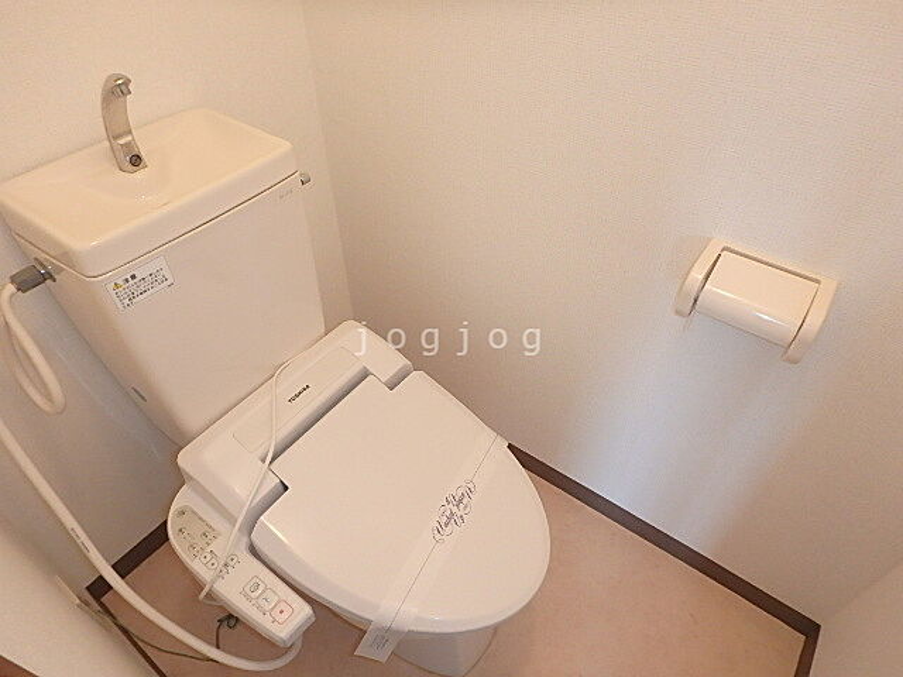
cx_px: 452
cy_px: 338
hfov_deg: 79.0
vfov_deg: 63.4
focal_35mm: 21
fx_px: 548
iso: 400
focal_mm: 3.7
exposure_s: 1/30
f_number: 3.5
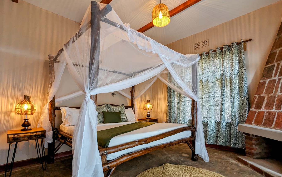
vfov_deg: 64.5
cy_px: 104
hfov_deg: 91.1
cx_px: 145
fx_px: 138
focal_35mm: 18
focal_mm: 2.35
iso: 201
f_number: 2.2
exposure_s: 1/23.8
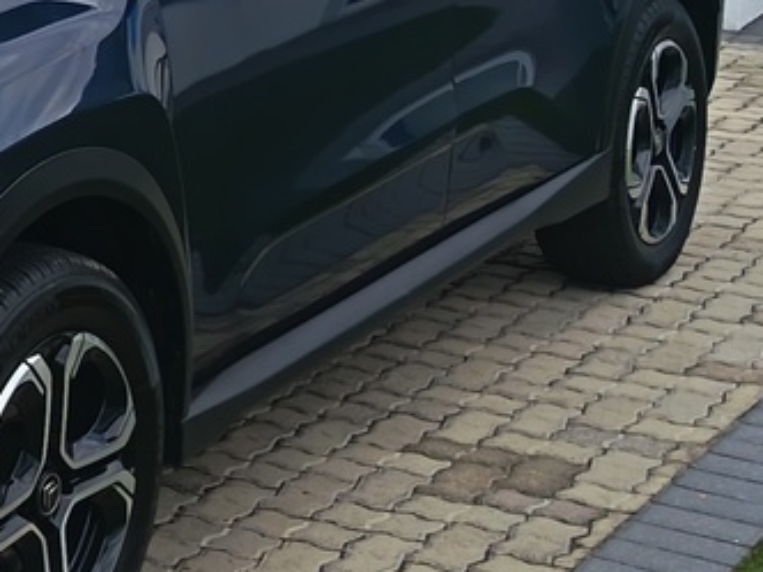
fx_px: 2381
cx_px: -172
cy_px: 55
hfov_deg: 17.3
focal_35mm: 108
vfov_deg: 13.6
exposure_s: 1/346
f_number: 1.75
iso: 100
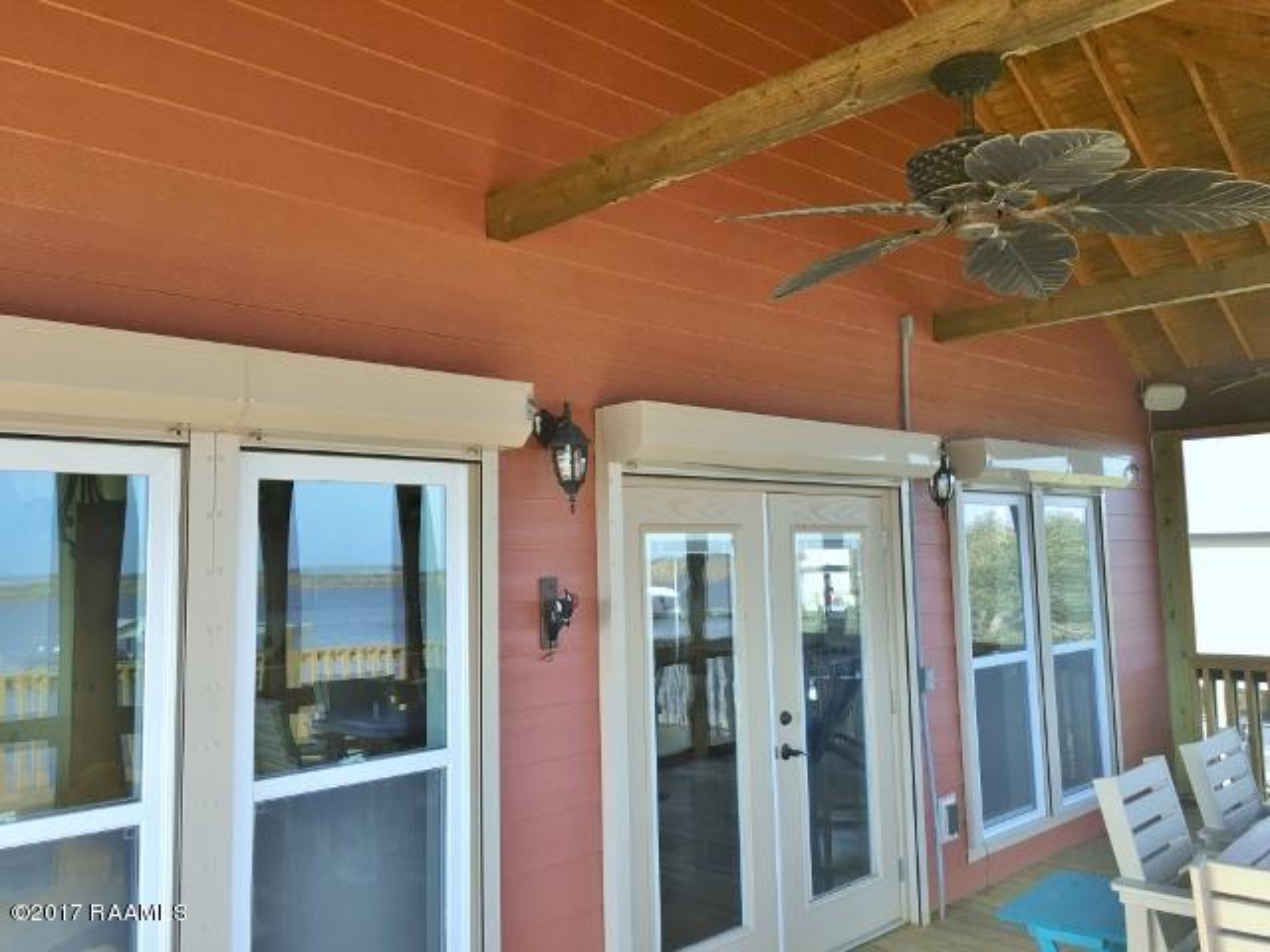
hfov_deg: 61.7
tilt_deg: +5.9
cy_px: 476
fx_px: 1064
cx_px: 635
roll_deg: +0.9
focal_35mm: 29
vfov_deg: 48.2
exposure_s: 1/40
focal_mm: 4.15
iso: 25
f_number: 2.2
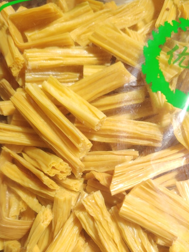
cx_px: 116
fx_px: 299
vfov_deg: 44.2
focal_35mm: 41
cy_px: 192
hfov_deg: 34.9
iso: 100
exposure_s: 1/436
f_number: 1.75
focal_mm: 5.25
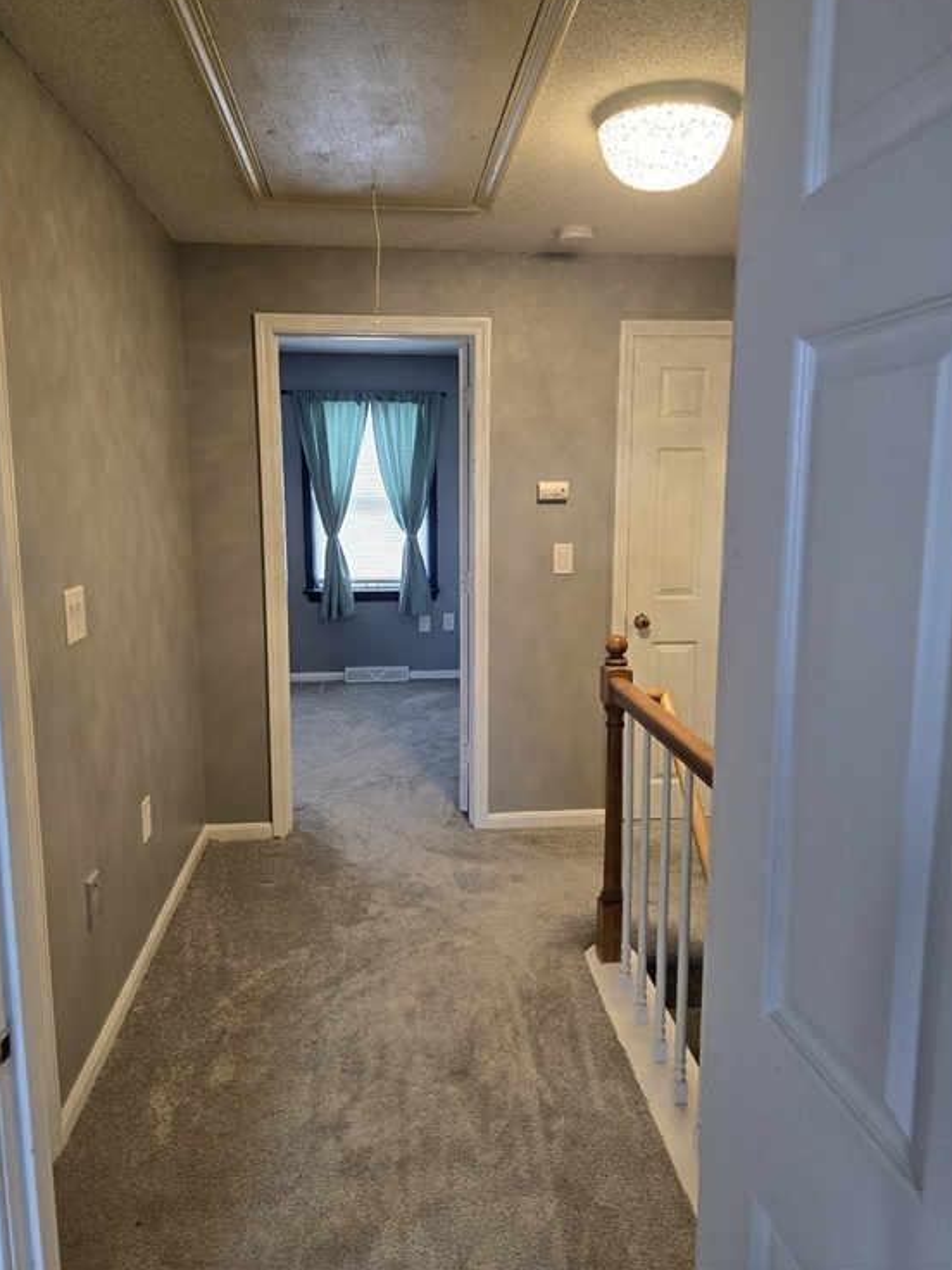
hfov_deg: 56.8
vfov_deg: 71.6
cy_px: 611
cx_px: 481
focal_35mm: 24
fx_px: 880
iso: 200
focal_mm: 6.3
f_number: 1.7
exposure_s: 1/120
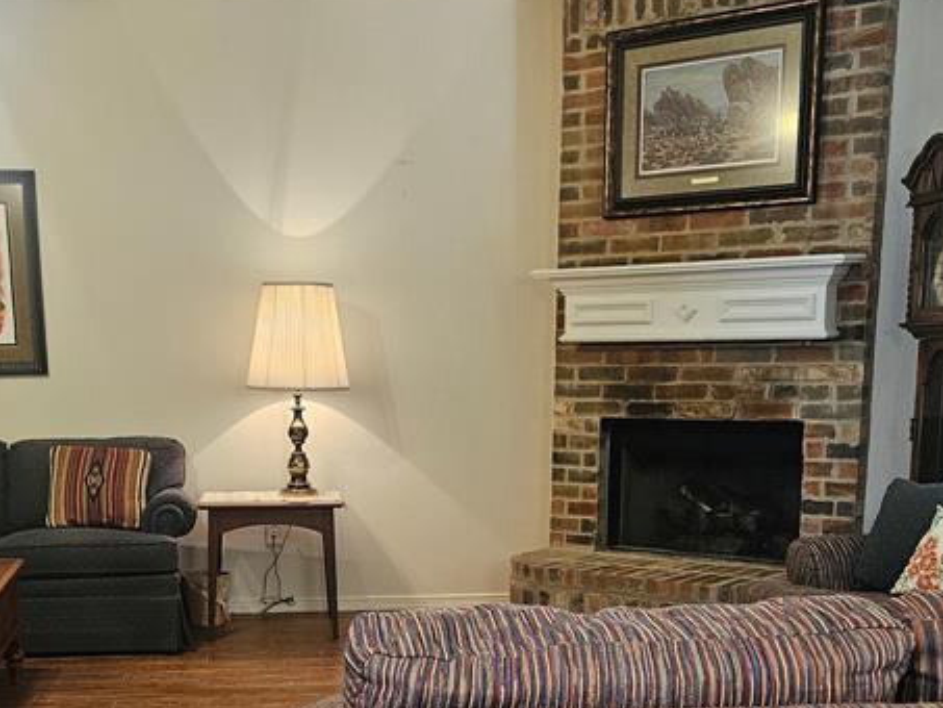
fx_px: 1417
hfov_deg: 36.6
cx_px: 350
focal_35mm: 52
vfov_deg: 27.2
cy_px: 618
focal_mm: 5.4
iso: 400
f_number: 1.8
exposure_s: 1/120
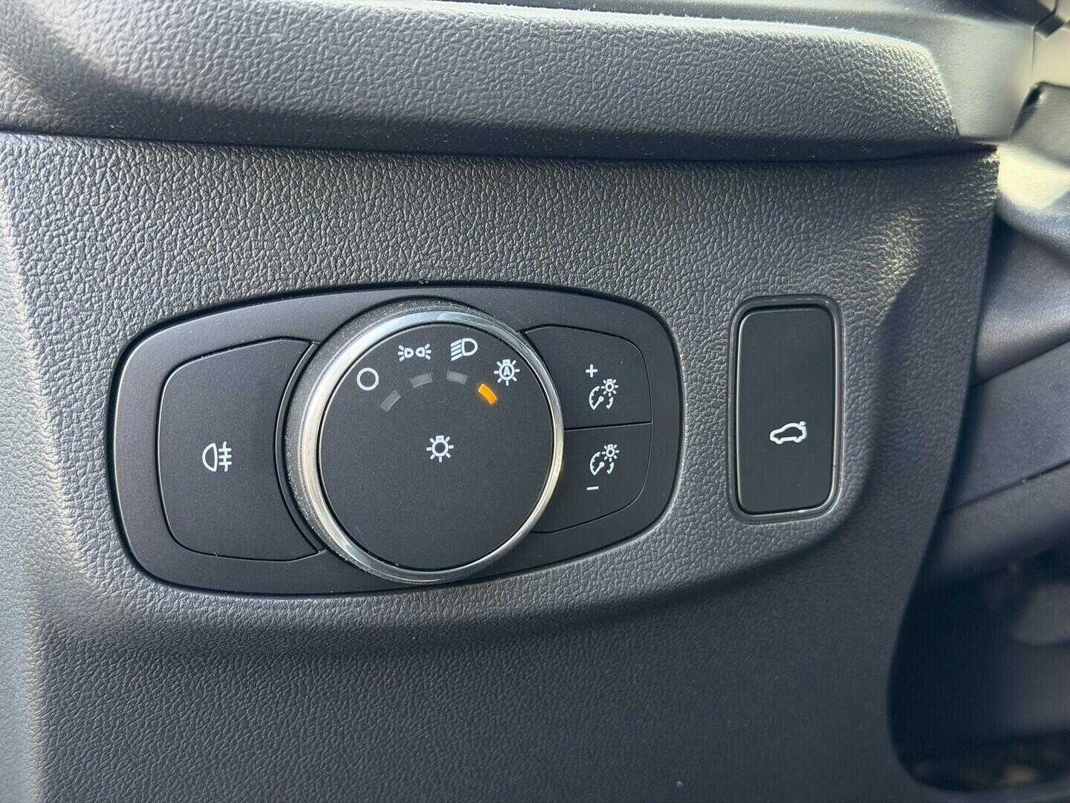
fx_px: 1484
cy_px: 402
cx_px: 535
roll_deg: +2.1
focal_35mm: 48
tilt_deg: -4.4
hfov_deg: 39.7
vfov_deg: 30.3
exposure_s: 1/82
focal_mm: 6.76
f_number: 1.78
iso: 160
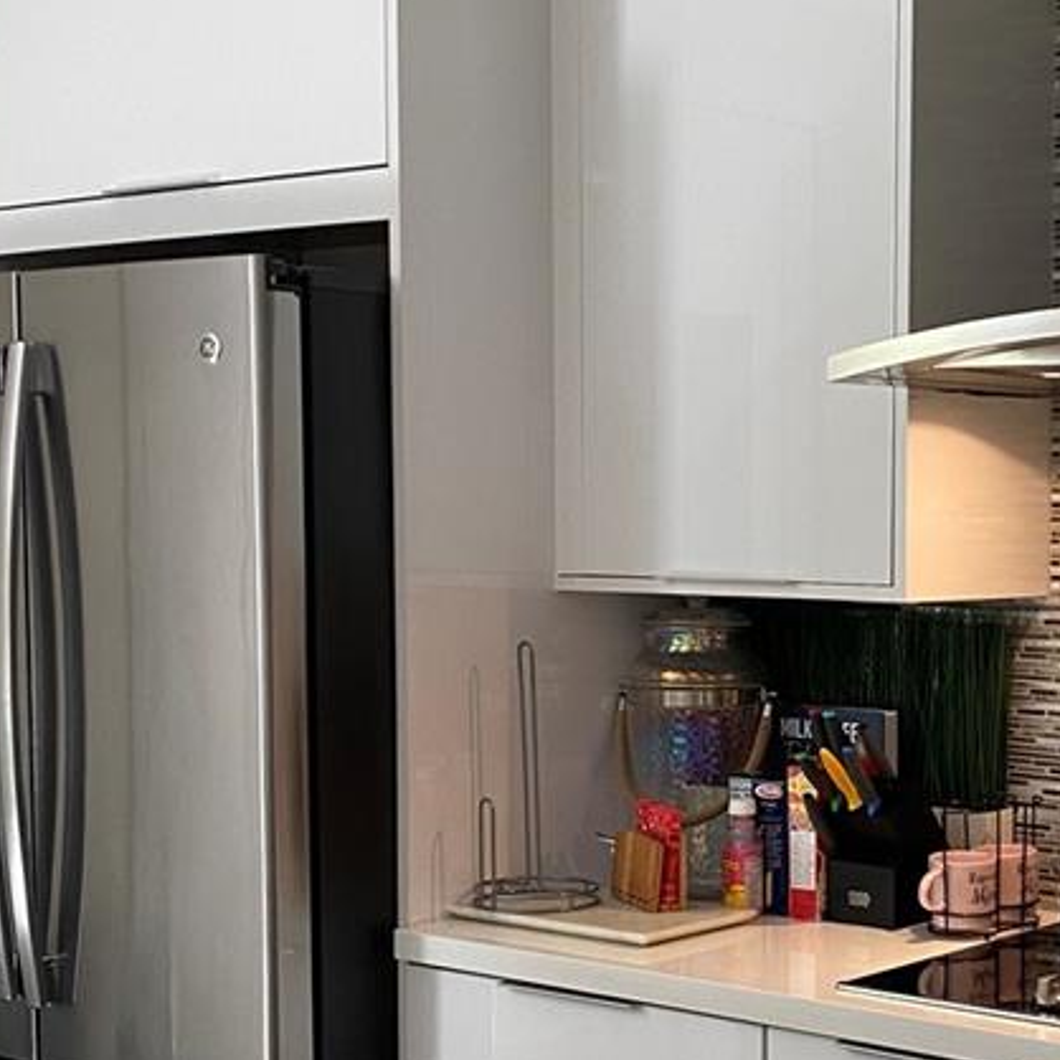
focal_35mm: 66
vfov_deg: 26.0
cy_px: 690
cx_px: 867
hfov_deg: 25.6
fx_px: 2287
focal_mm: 4.25
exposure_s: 1/60
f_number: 1.8
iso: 80
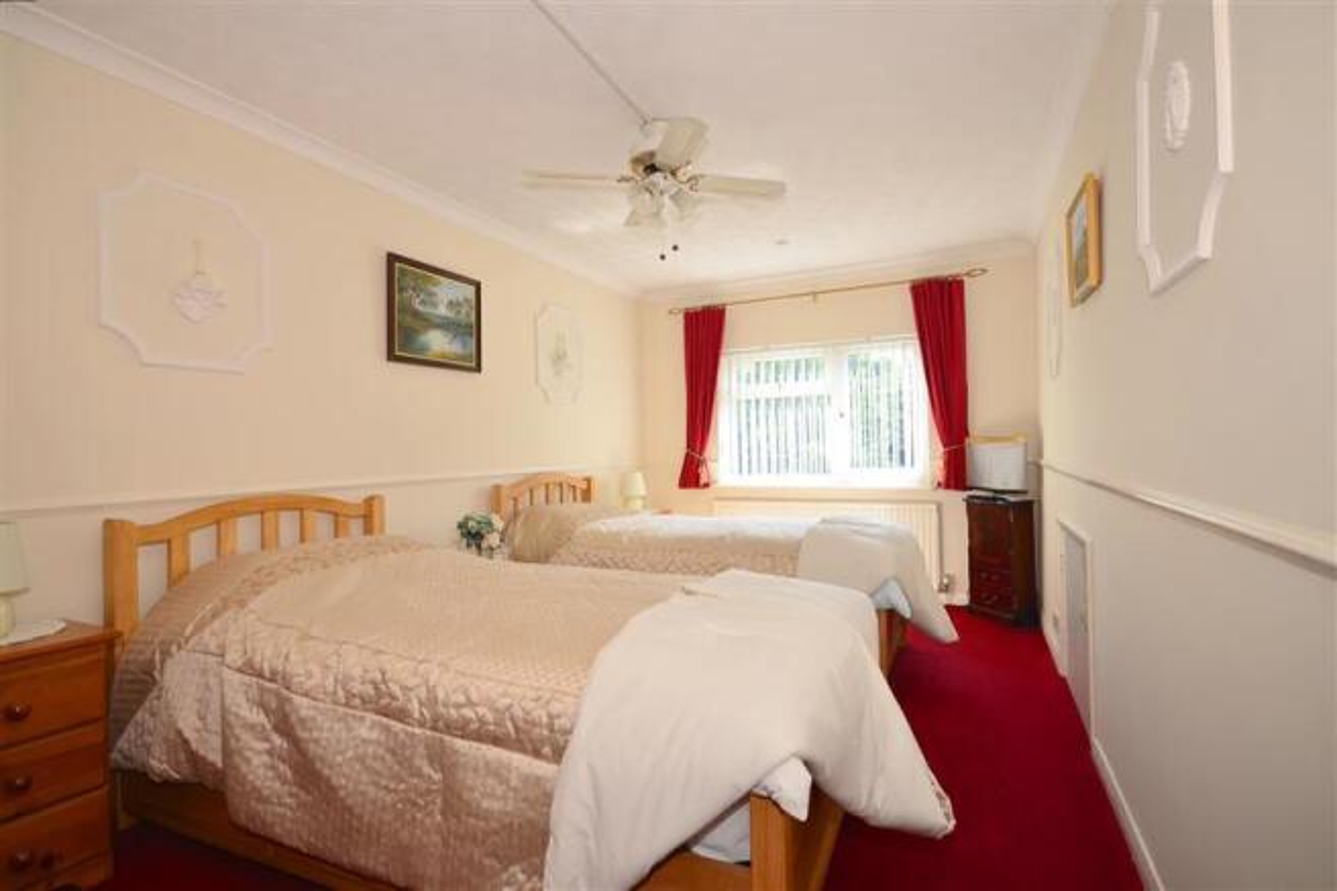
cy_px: 446
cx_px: 668
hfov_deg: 92.5
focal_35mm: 17
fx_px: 640
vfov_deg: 69.6
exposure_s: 1/80
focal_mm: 11.5
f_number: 7.1
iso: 200
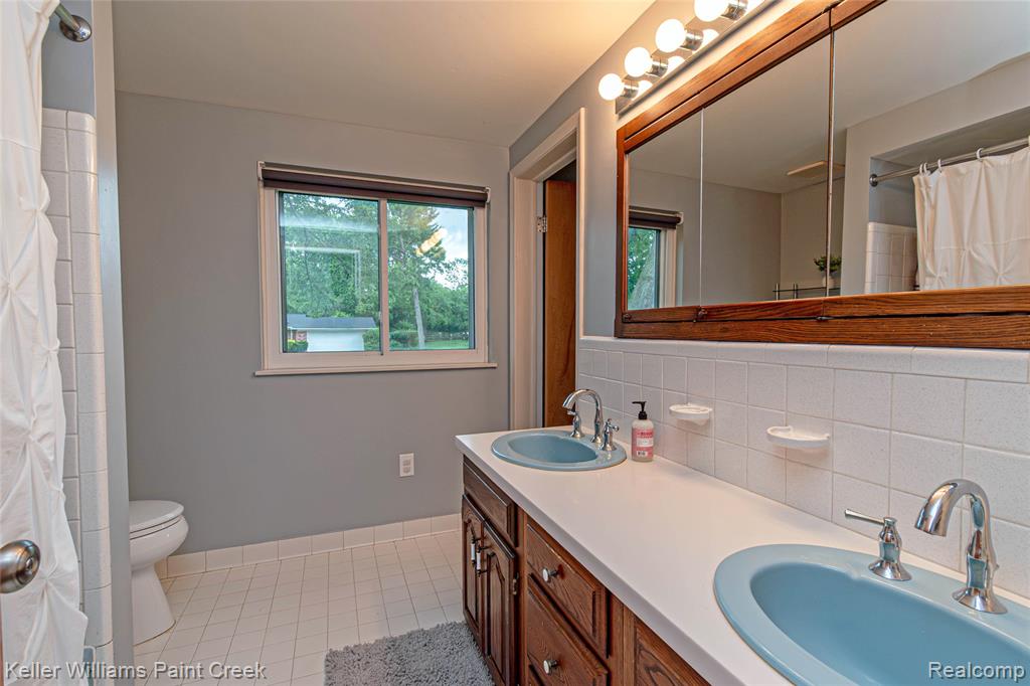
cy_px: 343
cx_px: 515
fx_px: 429
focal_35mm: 15
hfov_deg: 100.4
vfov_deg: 77.3
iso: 800
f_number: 6.3
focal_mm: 10
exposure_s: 1/80
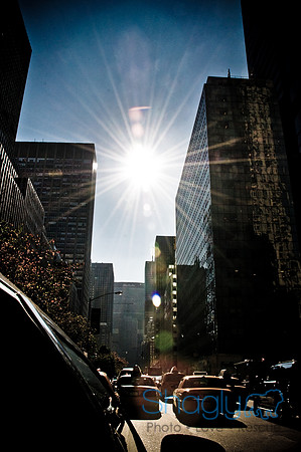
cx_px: 150
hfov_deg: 47.8
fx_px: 339
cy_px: 226
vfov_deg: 67.4
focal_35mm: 27
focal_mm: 18
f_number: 14
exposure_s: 1/800
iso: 200
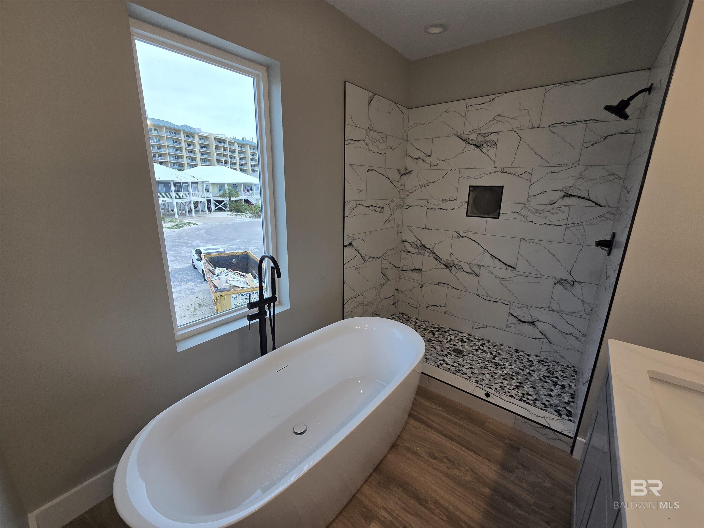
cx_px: 352
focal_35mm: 13
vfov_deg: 89.9
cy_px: 264
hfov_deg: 106.2
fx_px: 264
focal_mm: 2.2
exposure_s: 1/138
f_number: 2.2
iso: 50
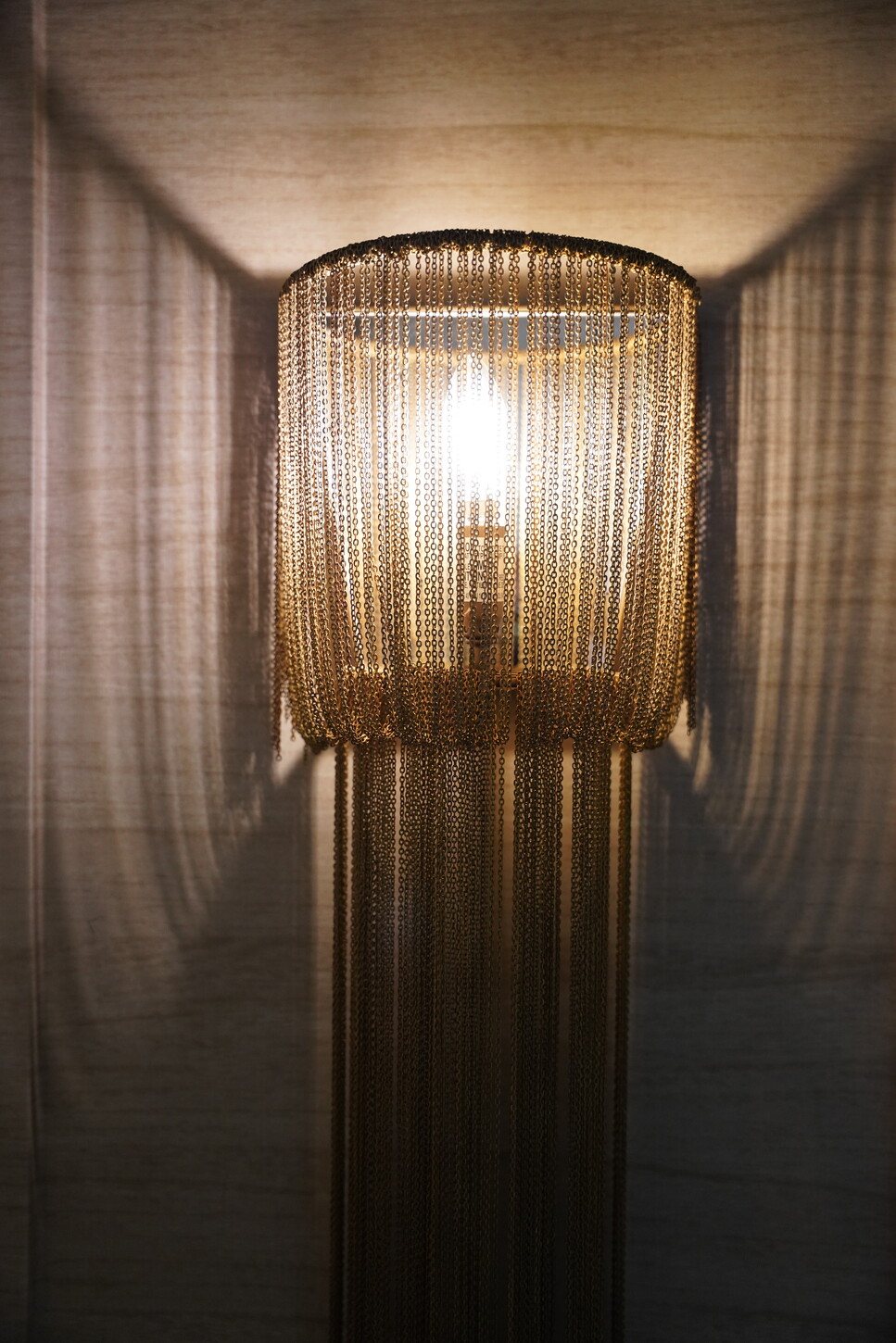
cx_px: 448
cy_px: 672
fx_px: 1344
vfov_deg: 53.1
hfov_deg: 36.9
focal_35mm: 36
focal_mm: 36
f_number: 2.8
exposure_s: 1/160
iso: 2500
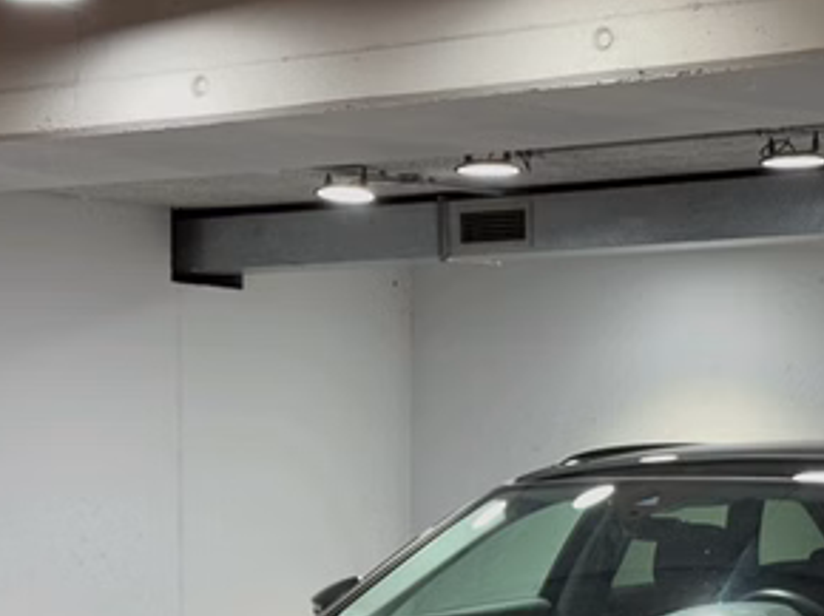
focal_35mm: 106
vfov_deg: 13.7
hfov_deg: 18.5
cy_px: 633
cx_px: 597
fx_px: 2521
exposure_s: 1/50
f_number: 1.78
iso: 64
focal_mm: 6.76
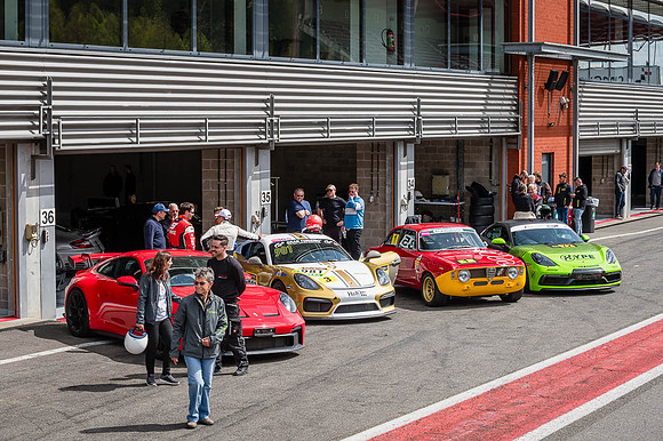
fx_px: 1380
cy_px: 214
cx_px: 313
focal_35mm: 75
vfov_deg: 18.2
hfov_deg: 27.0
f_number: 18
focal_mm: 70
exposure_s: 1/60
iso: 100
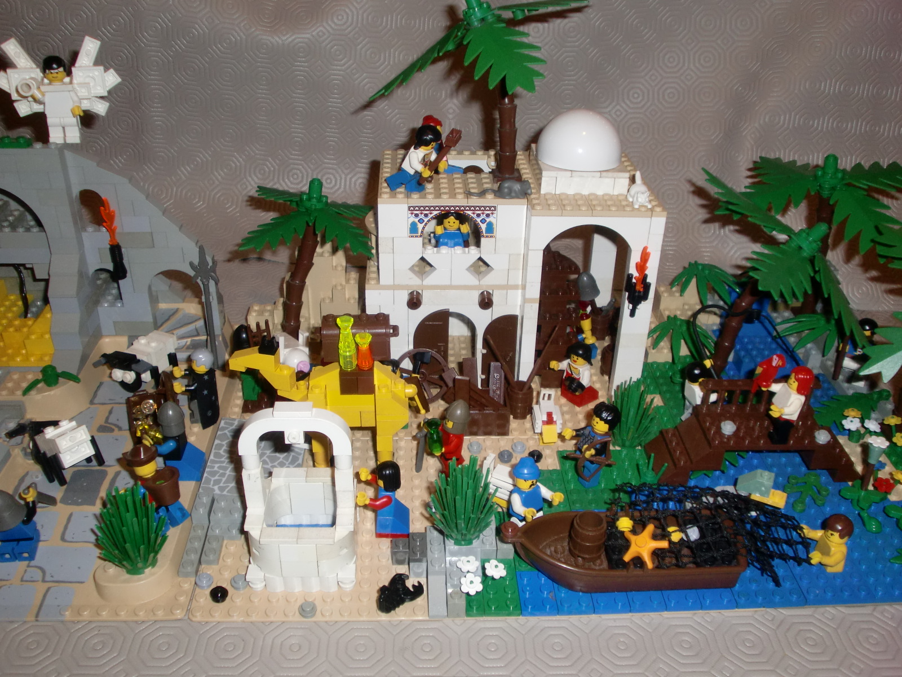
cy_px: 338
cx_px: 451
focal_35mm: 34
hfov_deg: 54.0
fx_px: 886
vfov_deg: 41.8
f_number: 2.8
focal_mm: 5.58
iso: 160
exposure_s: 1/60
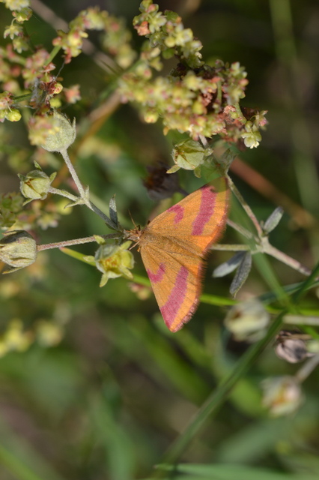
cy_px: 240
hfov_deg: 4.9
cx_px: 160
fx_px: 3692
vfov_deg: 7.4
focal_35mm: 278
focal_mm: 185
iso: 220
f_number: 8
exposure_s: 1/250
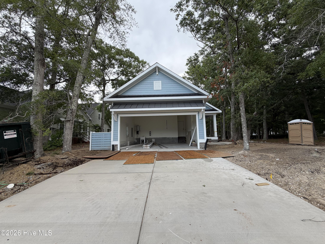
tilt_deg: +6.3
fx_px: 131
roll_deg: +1.6
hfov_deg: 102.1
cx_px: 162
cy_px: 122
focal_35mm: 14
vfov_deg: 85.7
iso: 40
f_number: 2.2
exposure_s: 1/244
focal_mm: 2.22
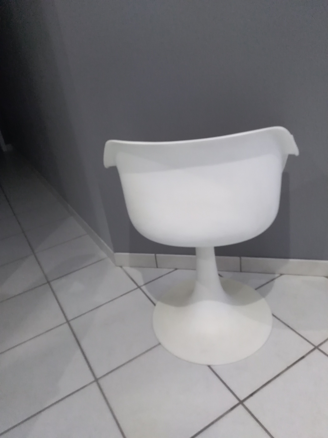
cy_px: 219
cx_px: 164
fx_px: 328
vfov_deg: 67.3
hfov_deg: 53.1
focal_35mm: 26
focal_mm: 3.54
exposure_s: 1/33.3
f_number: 2
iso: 832
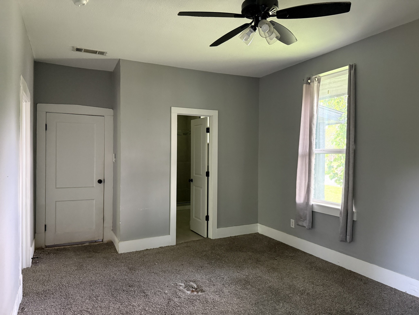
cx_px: 210
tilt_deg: -0.2
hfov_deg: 71.6
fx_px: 291
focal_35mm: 24
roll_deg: -1.0
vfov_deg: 56.8
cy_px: 158
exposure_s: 1/57
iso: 800
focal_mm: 6.76
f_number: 1.78
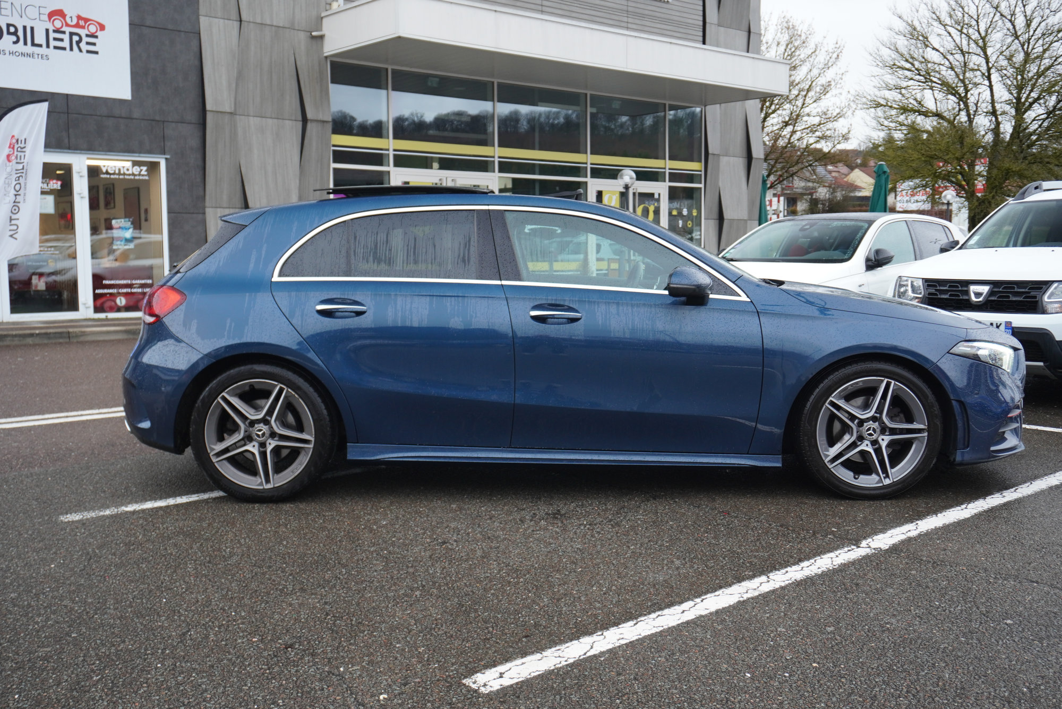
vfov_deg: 36.9
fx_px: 1063
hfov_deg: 53.1
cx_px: 531
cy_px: 354
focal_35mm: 36
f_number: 5
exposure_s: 1/30
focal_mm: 24
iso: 320
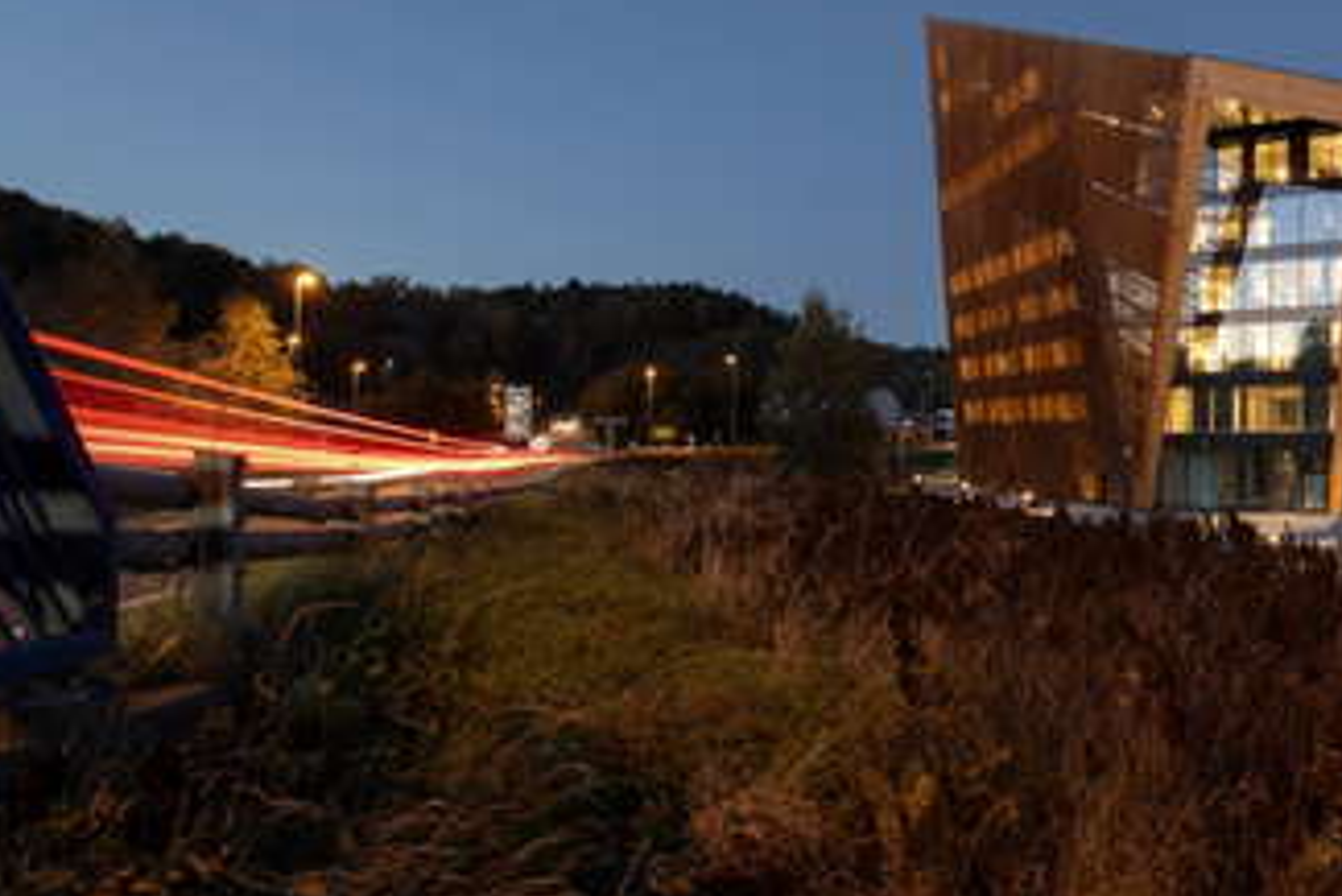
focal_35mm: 24
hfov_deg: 68.0
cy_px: 332
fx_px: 895
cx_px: 1036
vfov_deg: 52.6
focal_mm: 15
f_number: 8
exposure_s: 8
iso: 64
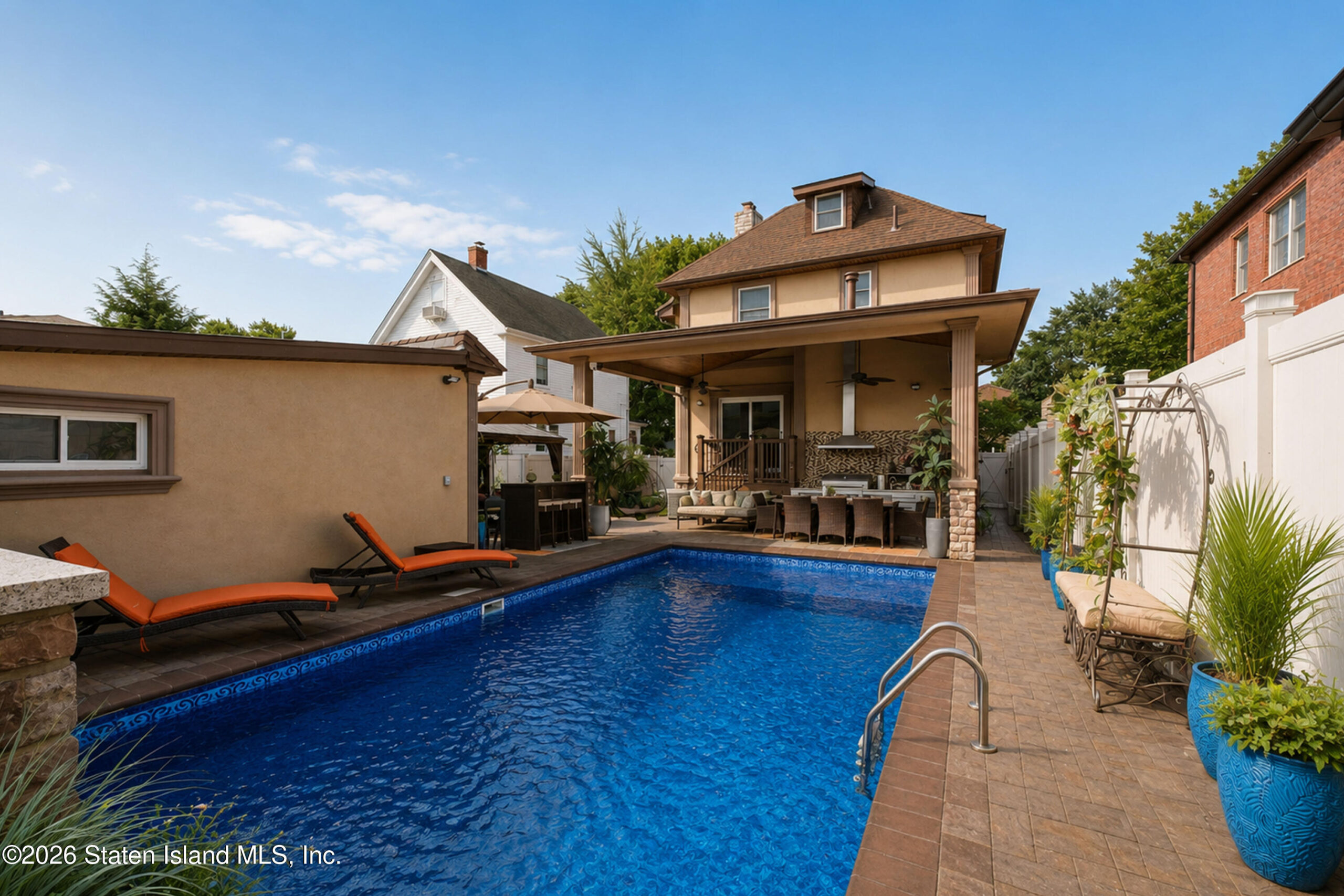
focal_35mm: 15
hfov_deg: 100.4
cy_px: 448
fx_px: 560
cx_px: 672
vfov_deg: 77.3
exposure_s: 1/320
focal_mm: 10
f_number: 10
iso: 500
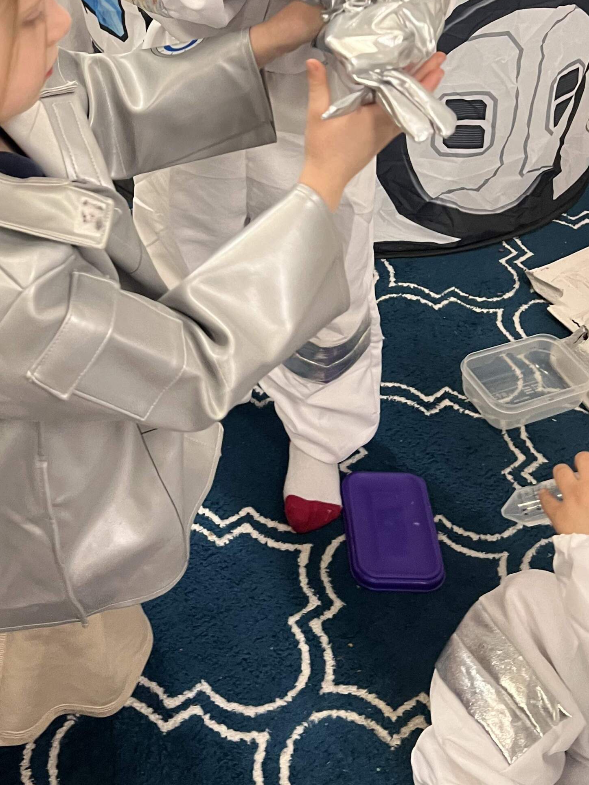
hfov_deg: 31.3
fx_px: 1043
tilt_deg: -31.5
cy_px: 113
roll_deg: -0.7
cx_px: 195
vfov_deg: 39.0
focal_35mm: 46
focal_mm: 5.7
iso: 250
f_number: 1.5
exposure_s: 1/60
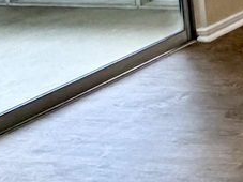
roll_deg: +2.6
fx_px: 624
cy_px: -216
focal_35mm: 89
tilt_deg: -3.3
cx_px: 725
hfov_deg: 11.6
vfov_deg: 13.4
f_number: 2.2
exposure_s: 1/120
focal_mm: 2.22
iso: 320
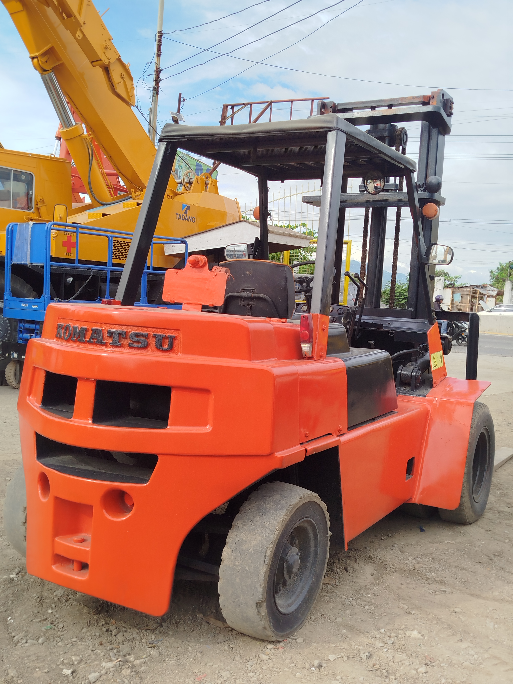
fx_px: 711
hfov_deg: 39.7
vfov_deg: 51.4
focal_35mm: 36
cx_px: 256
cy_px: 342
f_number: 1.7
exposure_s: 1/693
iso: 50
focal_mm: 5.31
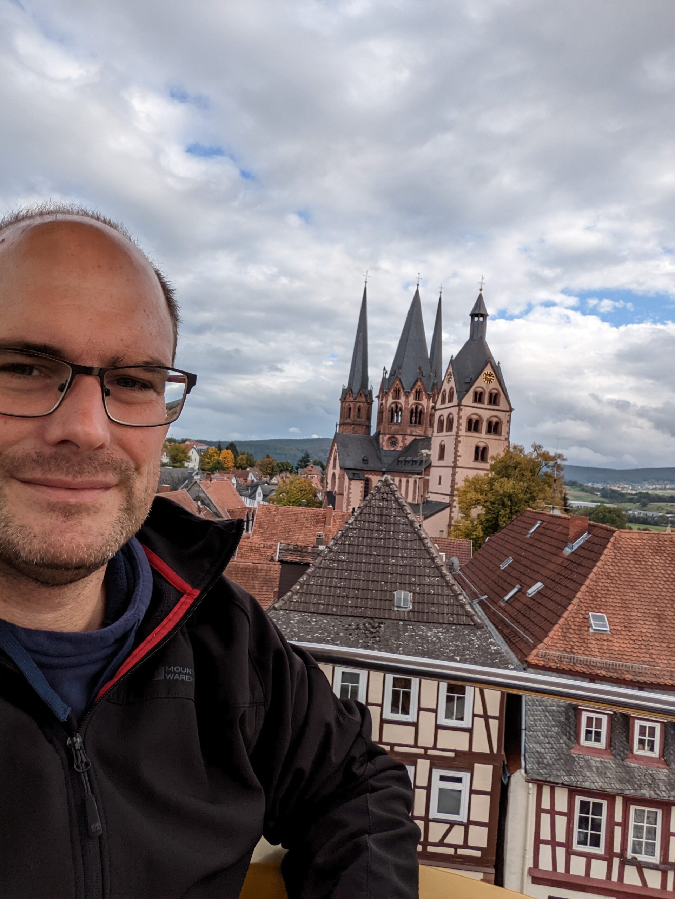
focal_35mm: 24
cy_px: 450
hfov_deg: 56.9
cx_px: 338
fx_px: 623
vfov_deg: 71.6
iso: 41
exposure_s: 1/1148
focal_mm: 2.51
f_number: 2
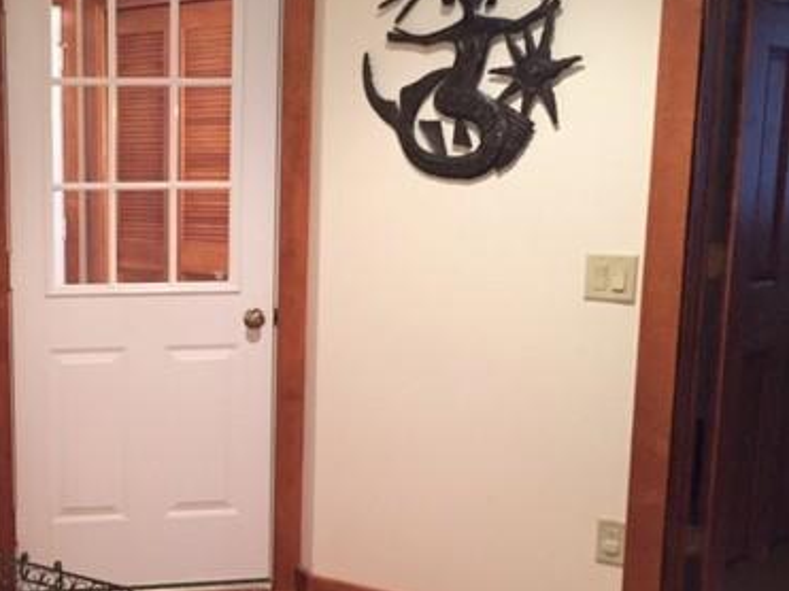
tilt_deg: -10.2
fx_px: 1139
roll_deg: +1.1
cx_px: 113
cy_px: 359
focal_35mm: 50
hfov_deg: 36.3
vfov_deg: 29.0
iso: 250
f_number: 2.2
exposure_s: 1/30
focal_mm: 4.15
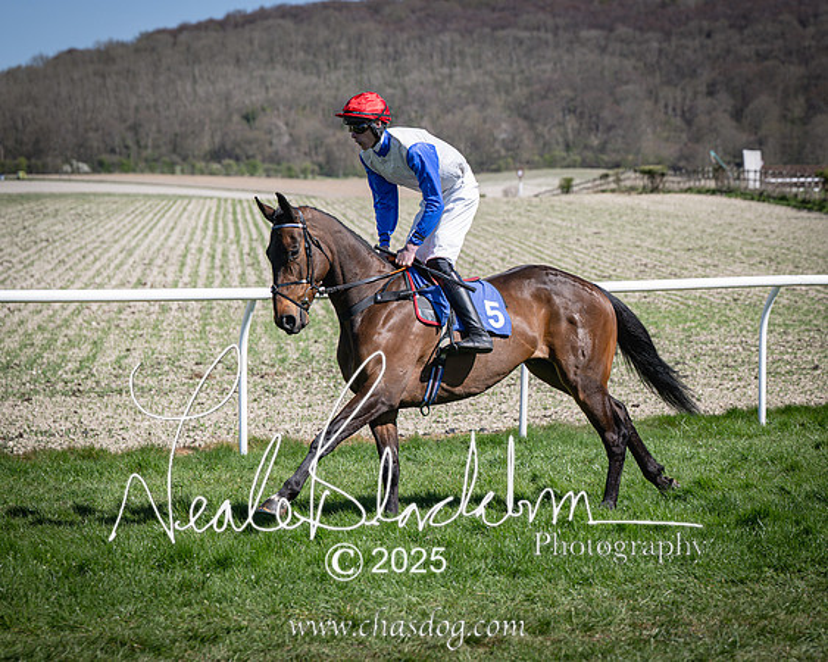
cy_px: 331
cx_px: 547
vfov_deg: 12.6
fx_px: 2994
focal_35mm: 122
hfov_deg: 15.7
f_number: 4
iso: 180
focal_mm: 96
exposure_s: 1/2000
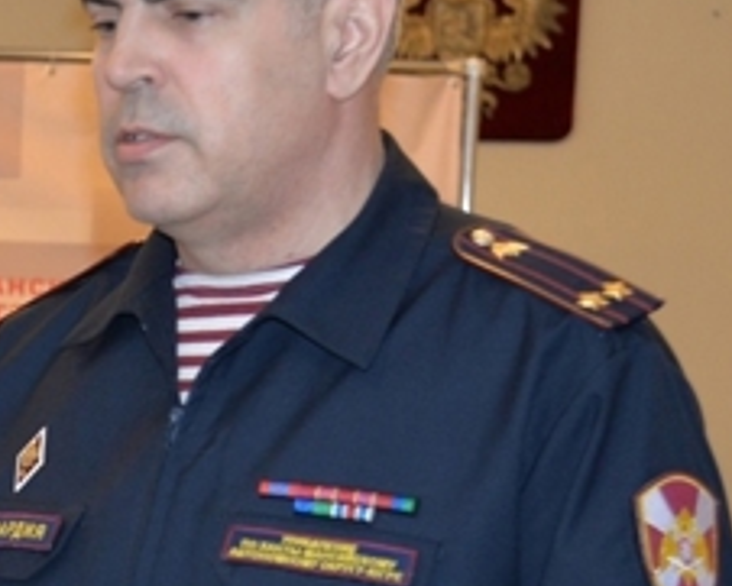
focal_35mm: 137
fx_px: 2969
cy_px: 531
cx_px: -160
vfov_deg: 11.2
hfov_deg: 13.6
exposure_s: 1/60
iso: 800
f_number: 4
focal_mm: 44
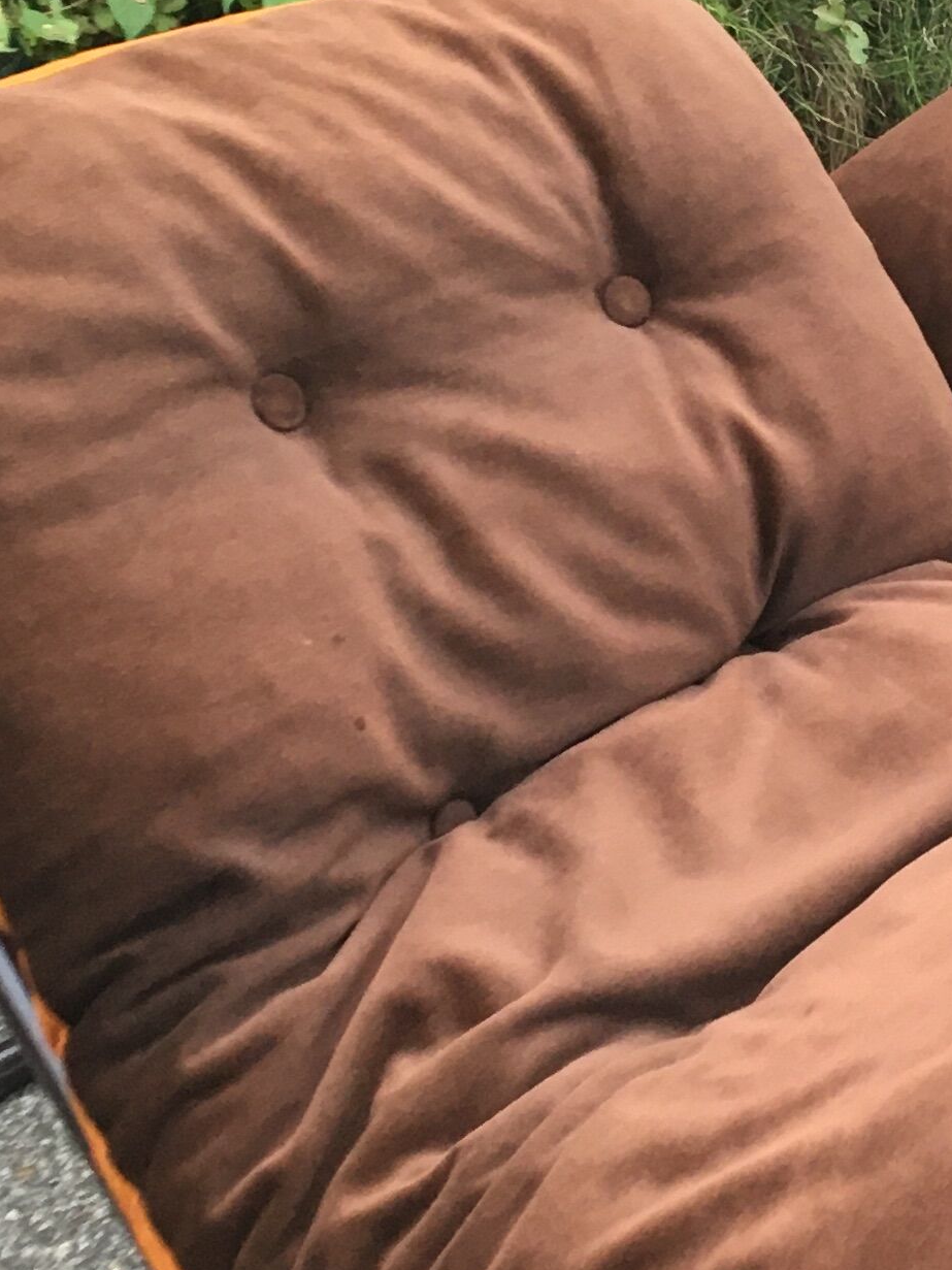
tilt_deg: -29.3
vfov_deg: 20.5
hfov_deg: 15.2
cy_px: 340
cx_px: 1013
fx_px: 3484
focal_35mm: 95
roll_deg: +3.4
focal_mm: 4.15
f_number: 2.2
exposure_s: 1/33
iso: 100
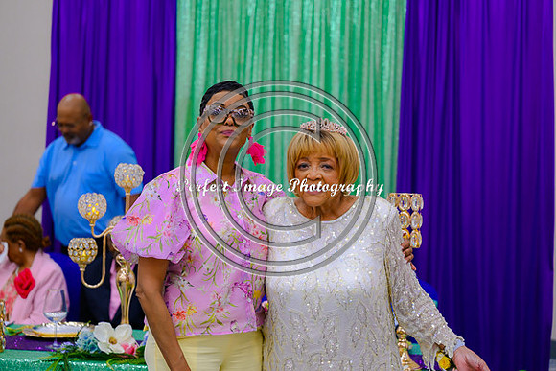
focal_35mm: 70
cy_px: 186
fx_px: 1081
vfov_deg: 19.5
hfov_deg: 28.8
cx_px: 278
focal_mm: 70
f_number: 2.8
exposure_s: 1/100
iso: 450
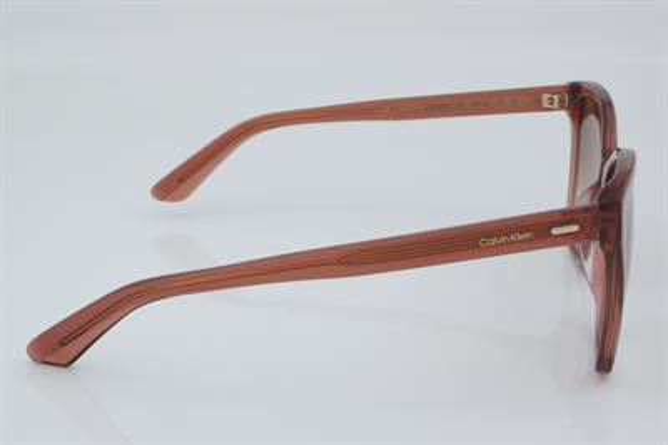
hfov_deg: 27.0
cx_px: 334
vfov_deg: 18.2
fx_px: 1390
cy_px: 222
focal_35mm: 75
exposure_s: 1/4
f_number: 32
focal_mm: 50
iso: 100
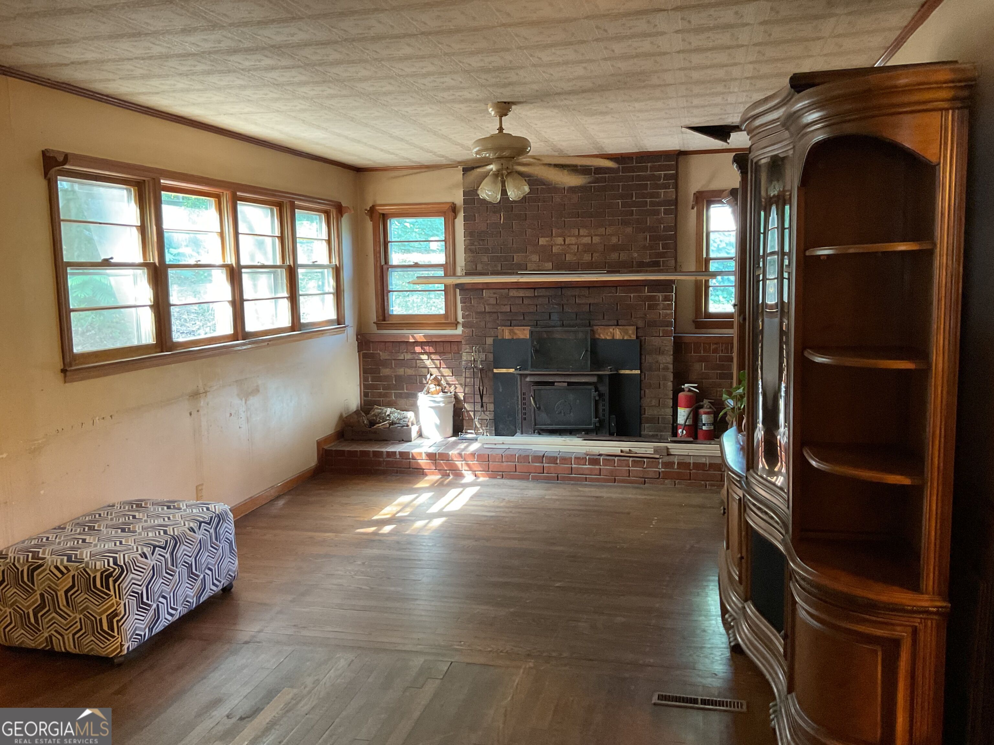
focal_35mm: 29
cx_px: 497
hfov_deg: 61.7
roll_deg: +0.9
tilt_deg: -7.7
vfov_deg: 48.2
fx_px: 833
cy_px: 372
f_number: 1.8
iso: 250
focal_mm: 3
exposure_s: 1/40
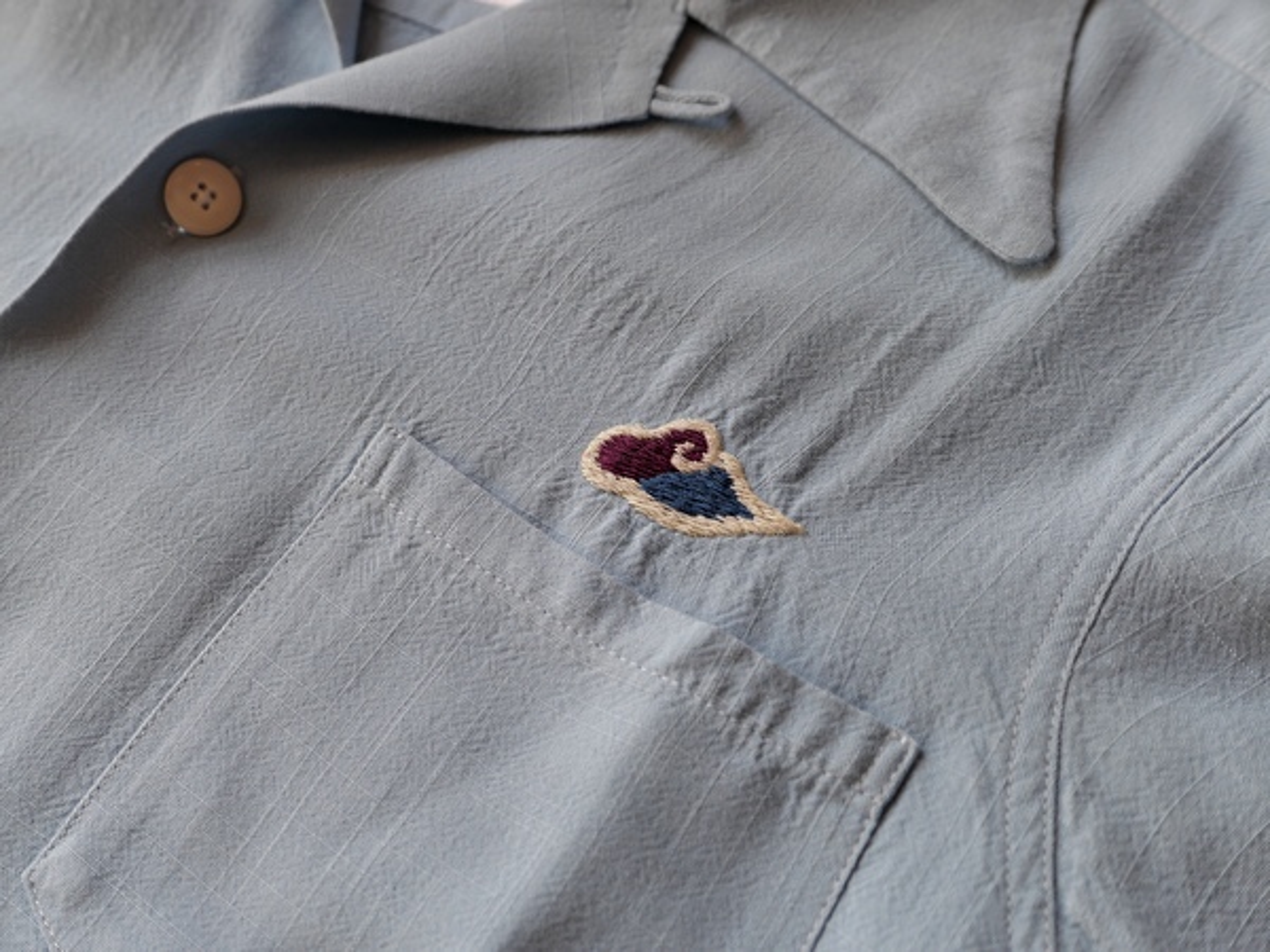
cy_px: 476
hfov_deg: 38.2
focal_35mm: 50
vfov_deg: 29.1
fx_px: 1834
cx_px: 635
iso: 200
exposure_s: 1/125
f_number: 3.5
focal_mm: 22.7
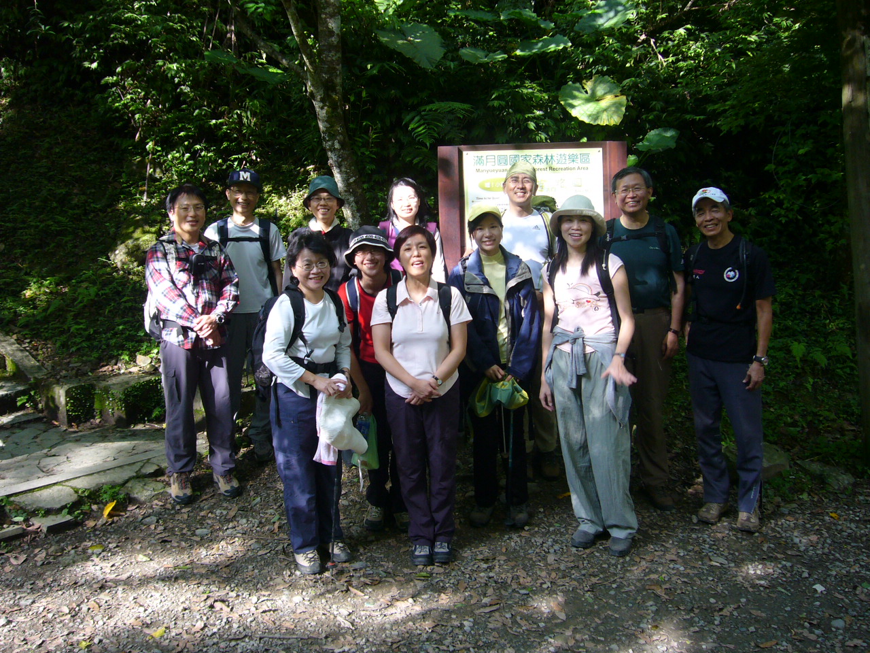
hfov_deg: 56.8
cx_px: 435
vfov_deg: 44.2
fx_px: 804
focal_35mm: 32
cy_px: 326
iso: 80
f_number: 2.8
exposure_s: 1/80
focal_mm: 4.6
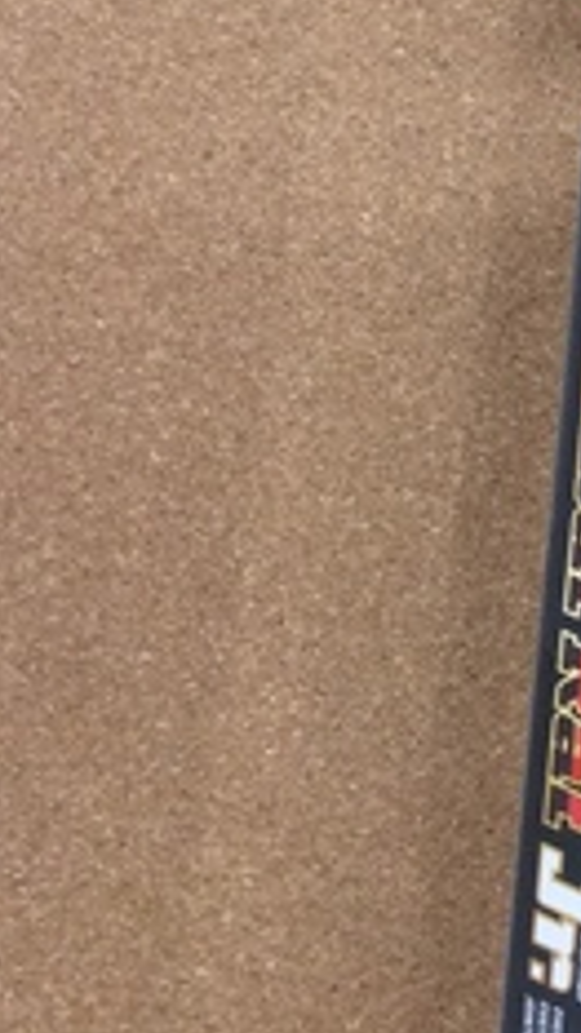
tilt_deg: -67.1
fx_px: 2384
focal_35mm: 87
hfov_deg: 12.2
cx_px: 1184
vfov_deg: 24.1
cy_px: 235
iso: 50
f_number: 2.4
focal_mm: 3.3
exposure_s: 1/30
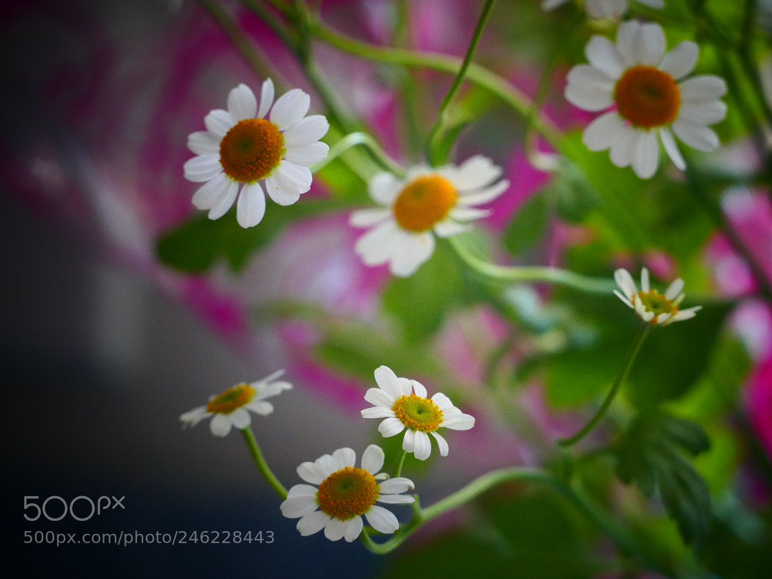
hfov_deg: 4.6
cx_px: 425
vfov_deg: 3.4
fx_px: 9677
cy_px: 290
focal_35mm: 434
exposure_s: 1/125
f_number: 4
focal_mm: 146
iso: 1250
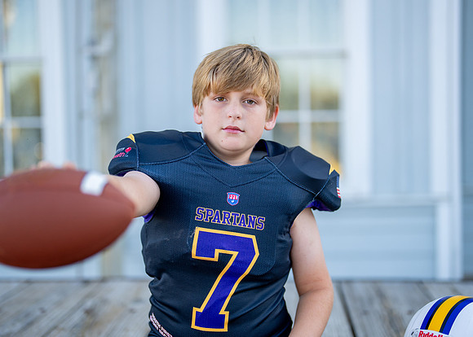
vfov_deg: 24.1
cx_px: 236
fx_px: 791
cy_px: 175
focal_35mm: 59
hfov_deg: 33.3
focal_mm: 50
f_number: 1.2
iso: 100
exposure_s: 1/1600
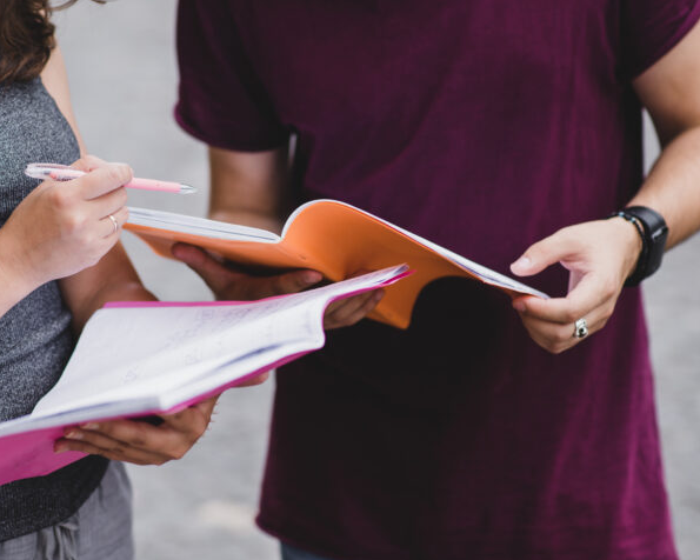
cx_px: 315
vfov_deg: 15.0
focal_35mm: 103
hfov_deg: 18.6
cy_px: 291
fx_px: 2134
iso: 200
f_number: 2.5
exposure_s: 1/200
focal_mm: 85
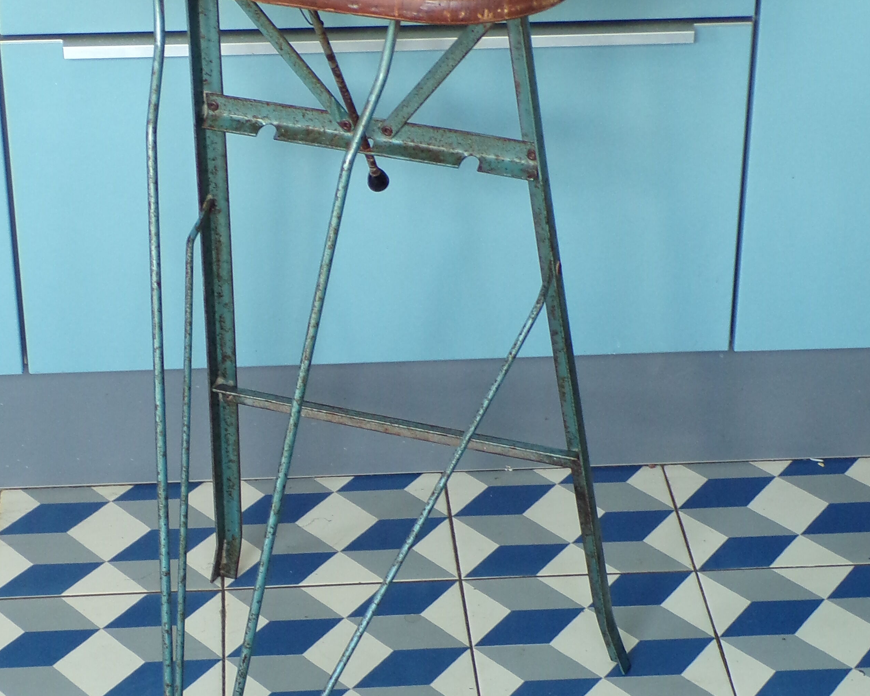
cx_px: 366
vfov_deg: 17.7
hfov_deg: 22.0
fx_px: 2240
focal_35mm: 87
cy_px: 374
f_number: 3.5
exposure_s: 1/17
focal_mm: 8.7
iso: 200
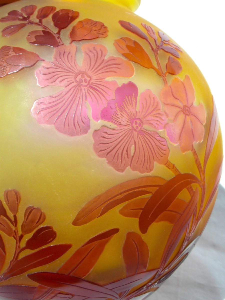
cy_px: 150
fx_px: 355
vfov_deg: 45.8
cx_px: 112
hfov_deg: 35.1
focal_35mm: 41
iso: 80
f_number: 5.8
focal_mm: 6.8
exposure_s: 1/500
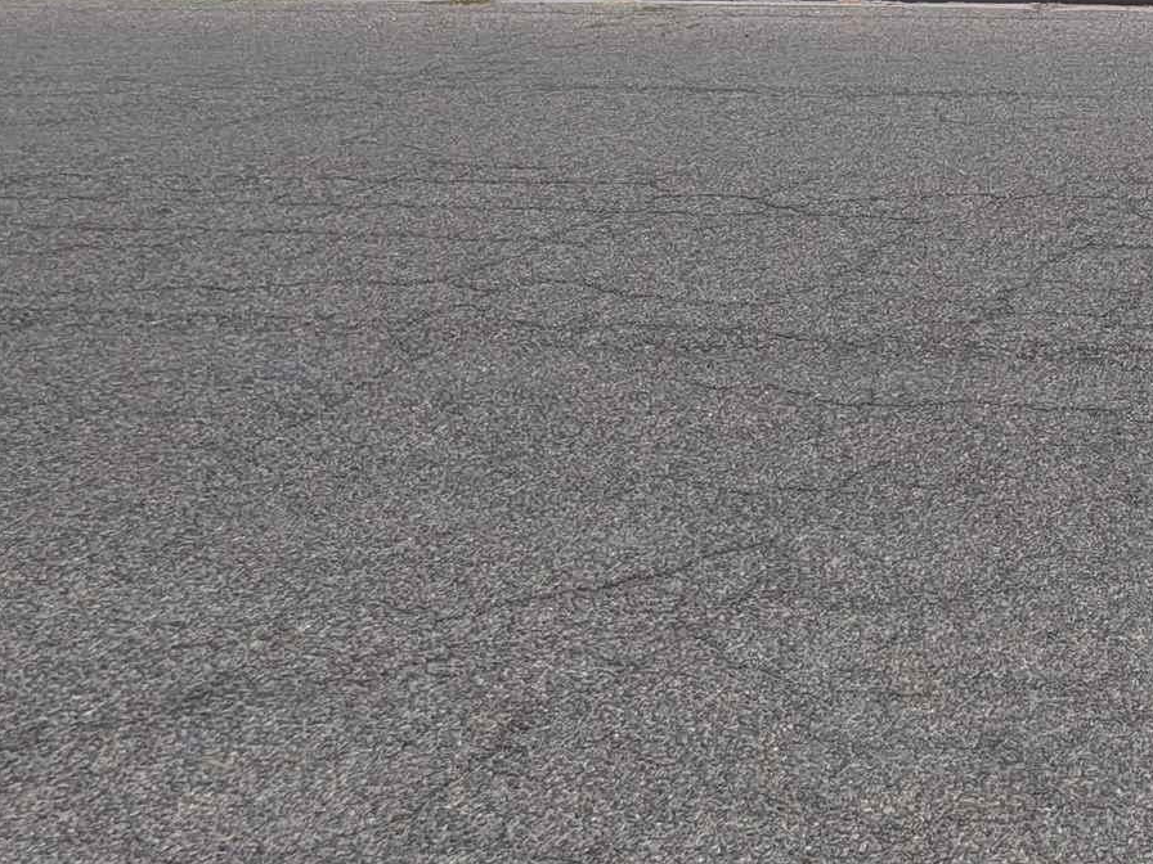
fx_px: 1599
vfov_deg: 27.8
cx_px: 1458
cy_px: -71
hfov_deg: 31.6
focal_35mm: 48
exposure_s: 1/3559
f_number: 2.2
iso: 51
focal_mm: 1.85
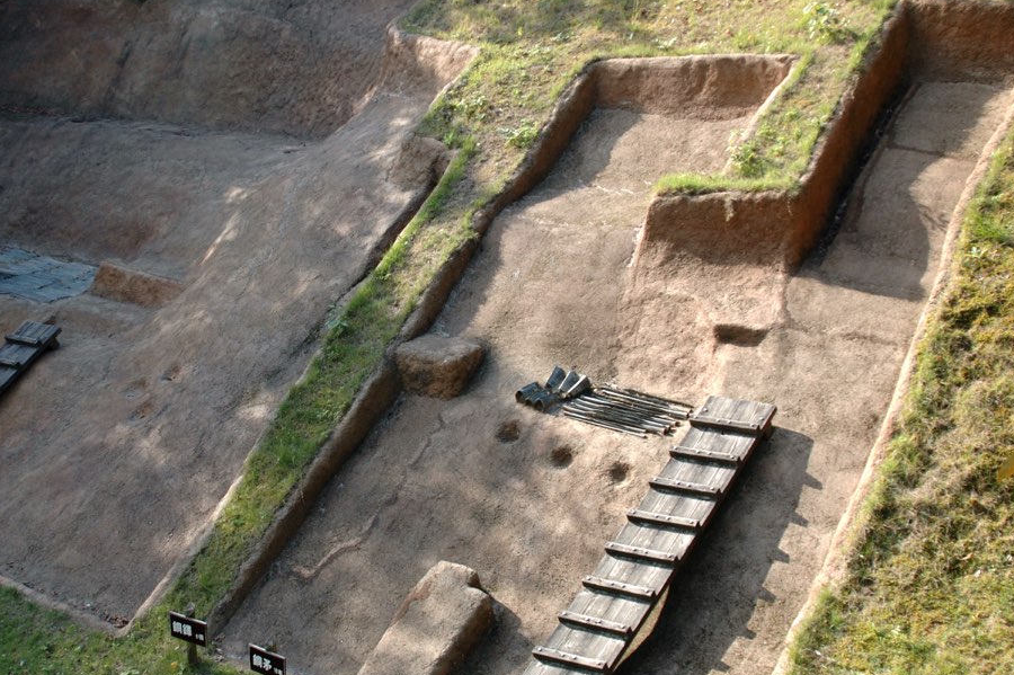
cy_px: 319
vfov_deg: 24.2
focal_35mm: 56
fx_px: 1576
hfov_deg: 35.5
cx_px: 379
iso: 200
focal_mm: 28
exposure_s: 1/100
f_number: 5
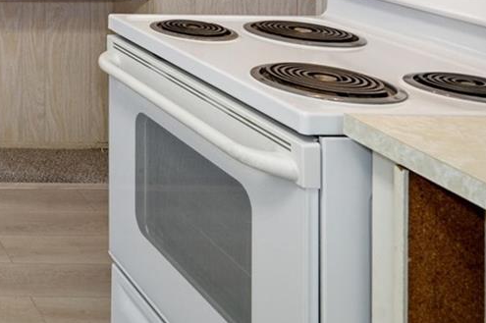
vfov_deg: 21.1
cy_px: -149
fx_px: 742
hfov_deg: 26.3
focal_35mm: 55
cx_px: -245
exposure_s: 1/1.67
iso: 320
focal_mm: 17
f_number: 8
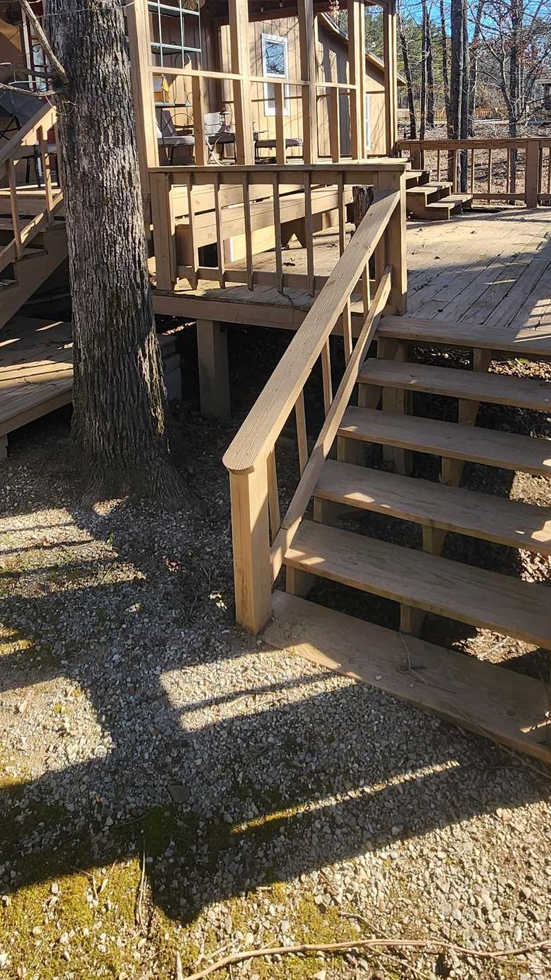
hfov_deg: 49.5
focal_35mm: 23
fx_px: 598
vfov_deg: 72.9
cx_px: 293
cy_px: 238
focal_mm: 2.2
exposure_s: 1/497
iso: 50
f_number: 2.2
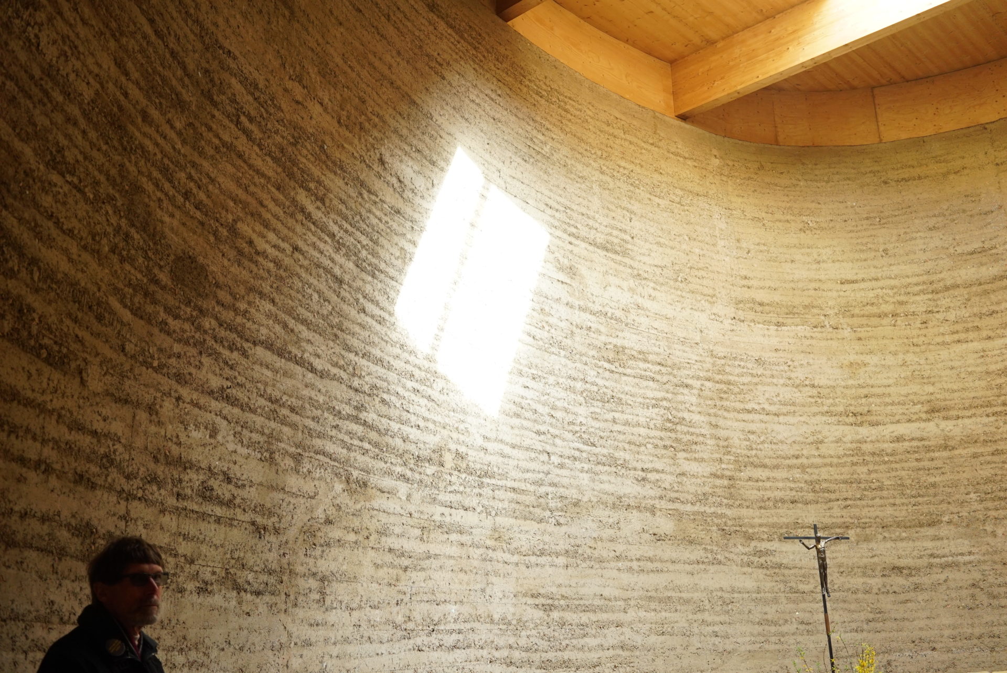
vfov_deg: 37.9
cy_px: 336
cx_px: 504
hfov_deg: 54.4
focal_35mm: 35
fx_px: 979
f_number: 4
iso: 1250
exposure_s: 1/160
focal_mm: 35
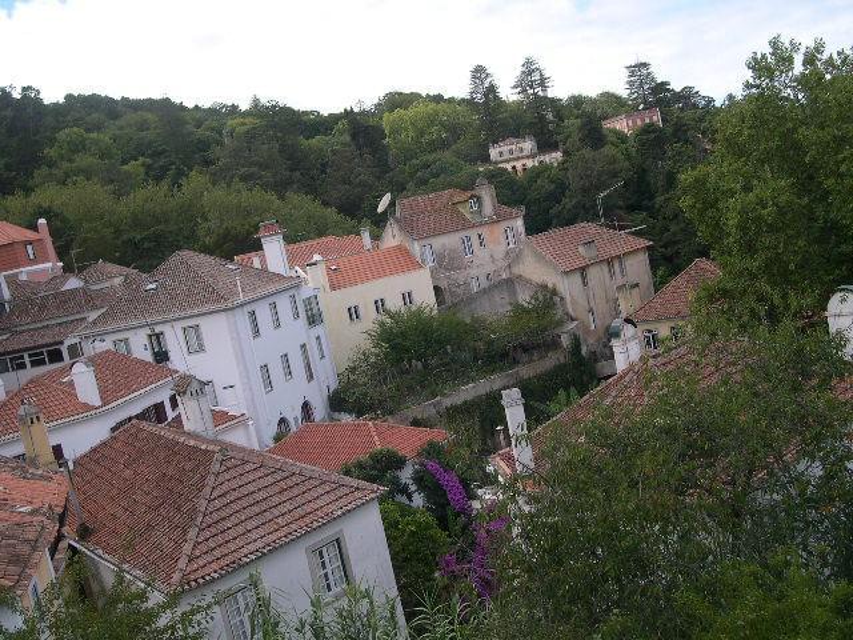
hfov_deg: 49.0
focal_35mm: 38
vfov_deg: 37.7
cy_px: 320
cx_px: 426
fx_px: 936
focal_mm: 8
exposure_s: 1/111
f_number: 7.6
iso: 100
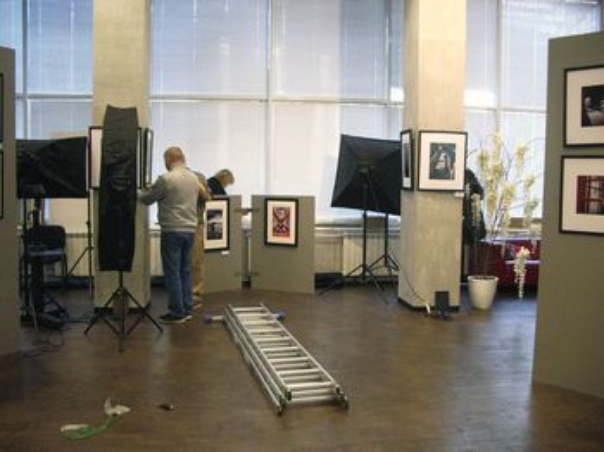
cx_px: 302
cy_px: 226
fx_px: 610
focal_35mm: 35
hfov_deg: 52.7
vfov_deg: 40.7
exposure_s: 1/40
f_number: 2.6
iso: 320
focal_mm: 5.8
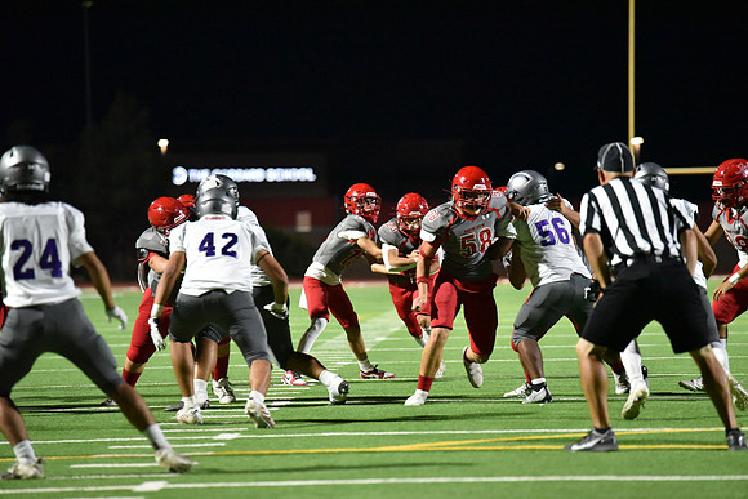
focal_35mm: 200
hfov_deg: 10.3
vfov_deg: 6.9
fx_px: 4156
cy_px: 250
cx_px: 374
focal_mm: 200
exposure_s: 1/1000
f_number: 2.8
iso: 12800
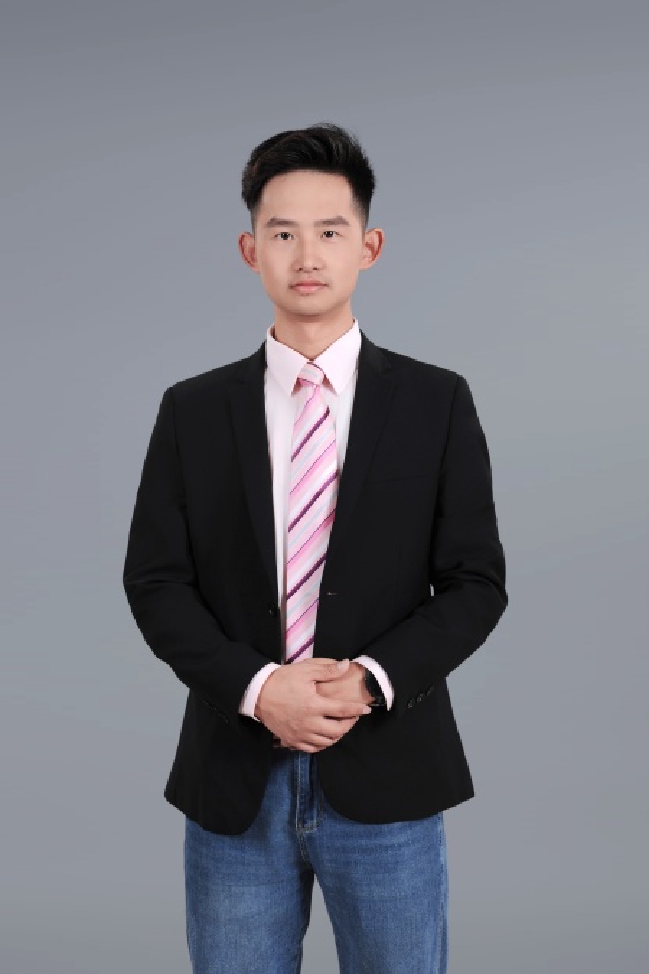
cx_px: 324
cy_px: 487
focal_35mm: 85
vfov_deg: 23.9
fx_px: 2298
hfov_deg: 16.1
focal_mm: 85
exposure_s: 1/125
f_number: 9
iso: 100
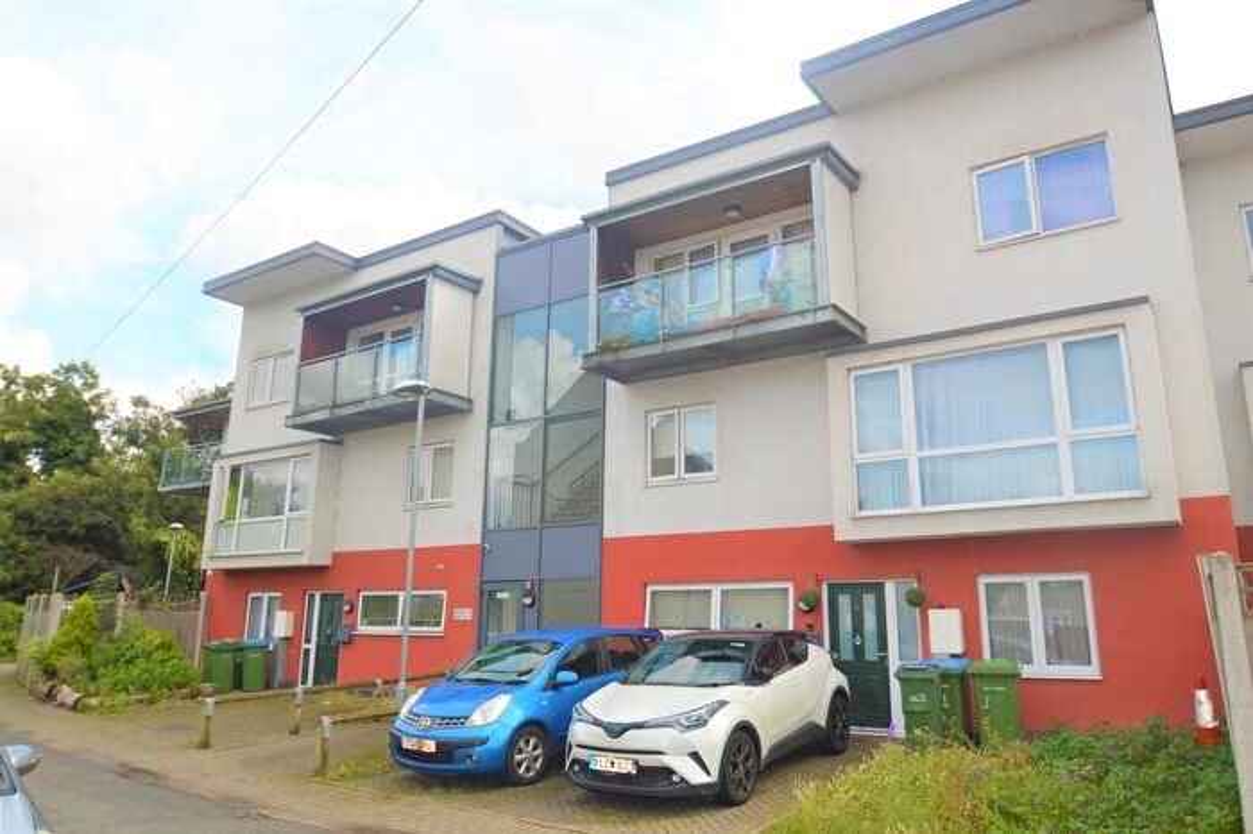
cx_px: 626
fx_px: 835
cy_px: 417
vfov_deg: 53.1
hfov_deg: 73.8
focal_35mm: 24
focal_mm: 16
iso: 100
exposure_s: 1/200
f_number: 7.1
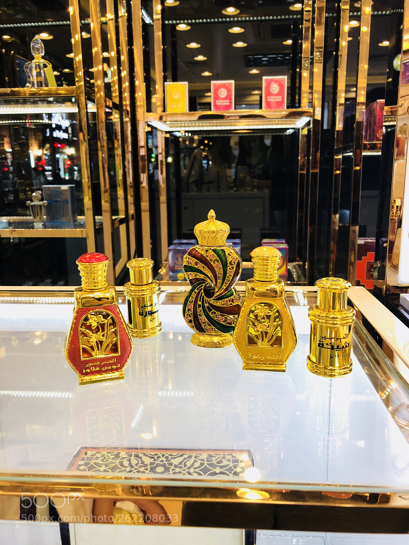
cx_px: 204
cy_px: 272
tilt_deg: -13.1
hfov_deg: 49.7
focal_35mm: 28
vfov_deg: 63.4
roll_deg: +2.1
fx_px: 441
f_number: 1.8
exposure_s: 1/100
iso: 32
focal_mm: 3.99
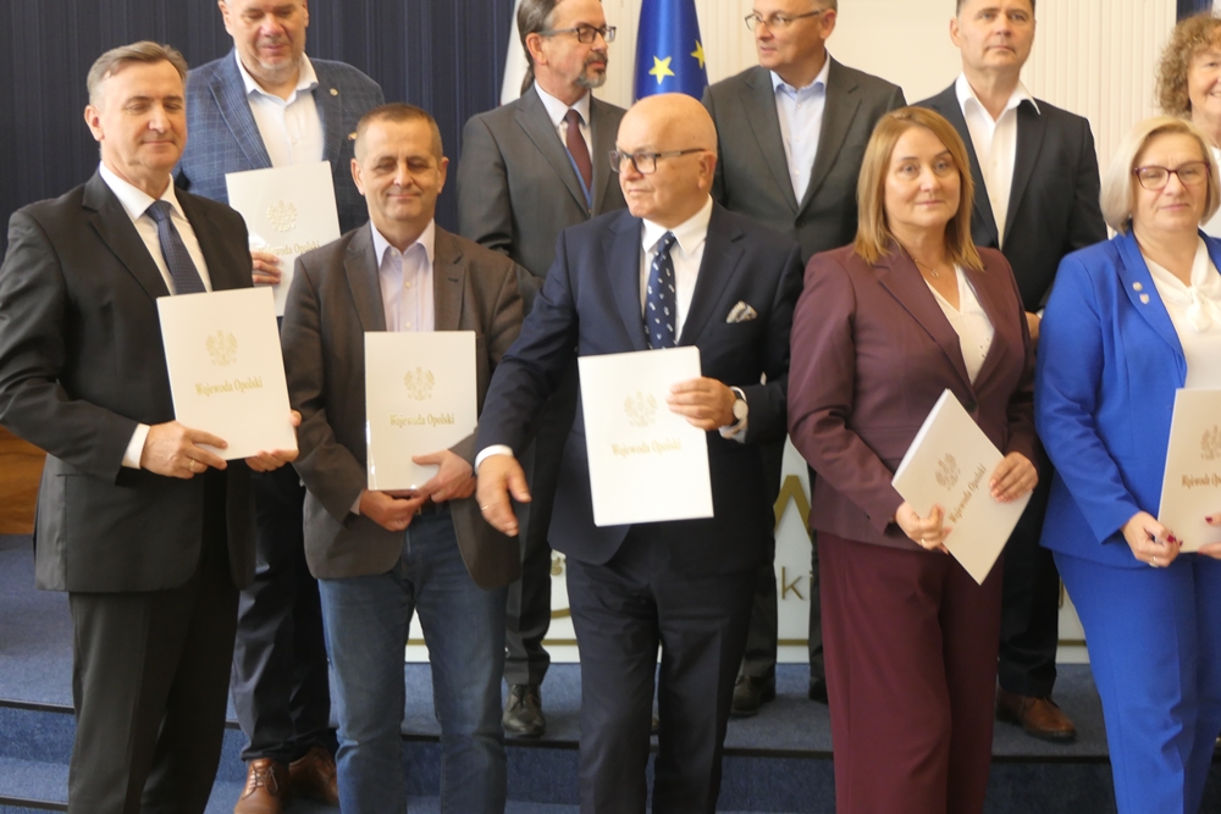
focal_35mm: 60
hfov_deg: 33.4
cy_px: 407
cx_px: 610
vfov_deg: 22.6
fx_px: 2035
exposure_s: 1/60
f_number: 3.7
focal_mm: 22
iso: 800
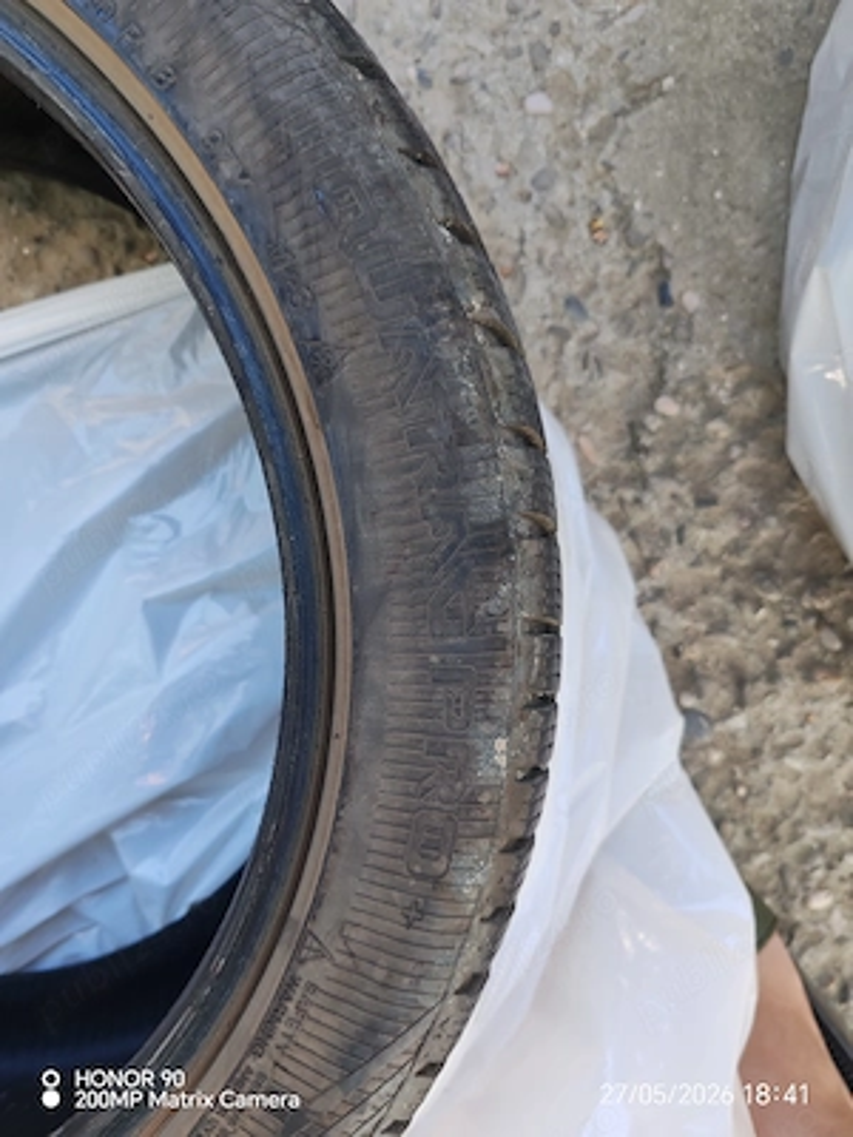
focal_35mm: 27
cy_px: 568
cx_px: 426
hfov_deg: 51.4
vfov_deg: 65.3
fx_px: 887
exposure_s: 1/100
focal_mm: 6.12
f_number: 1.9
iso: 320
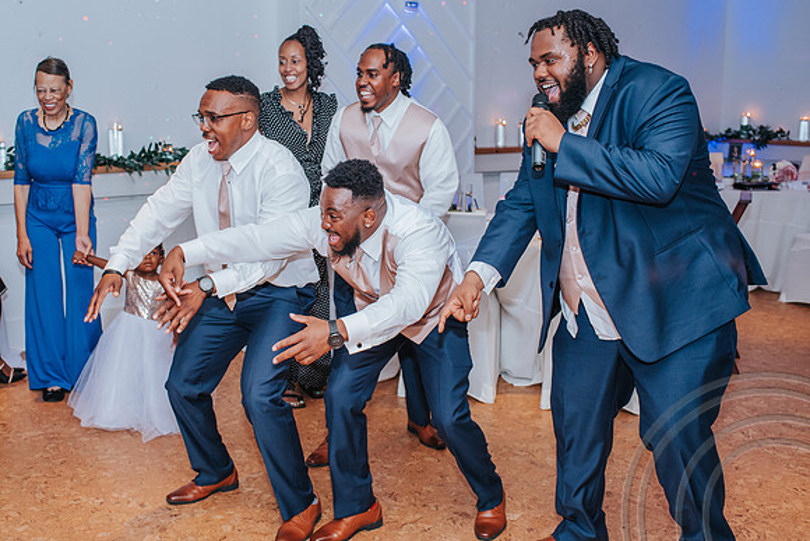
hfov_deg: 46.3
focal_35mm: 42
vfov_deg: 32.0
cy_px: 255
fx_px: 942
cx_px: 326
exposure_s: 1/200
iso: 800
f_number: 3.5
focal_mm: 35
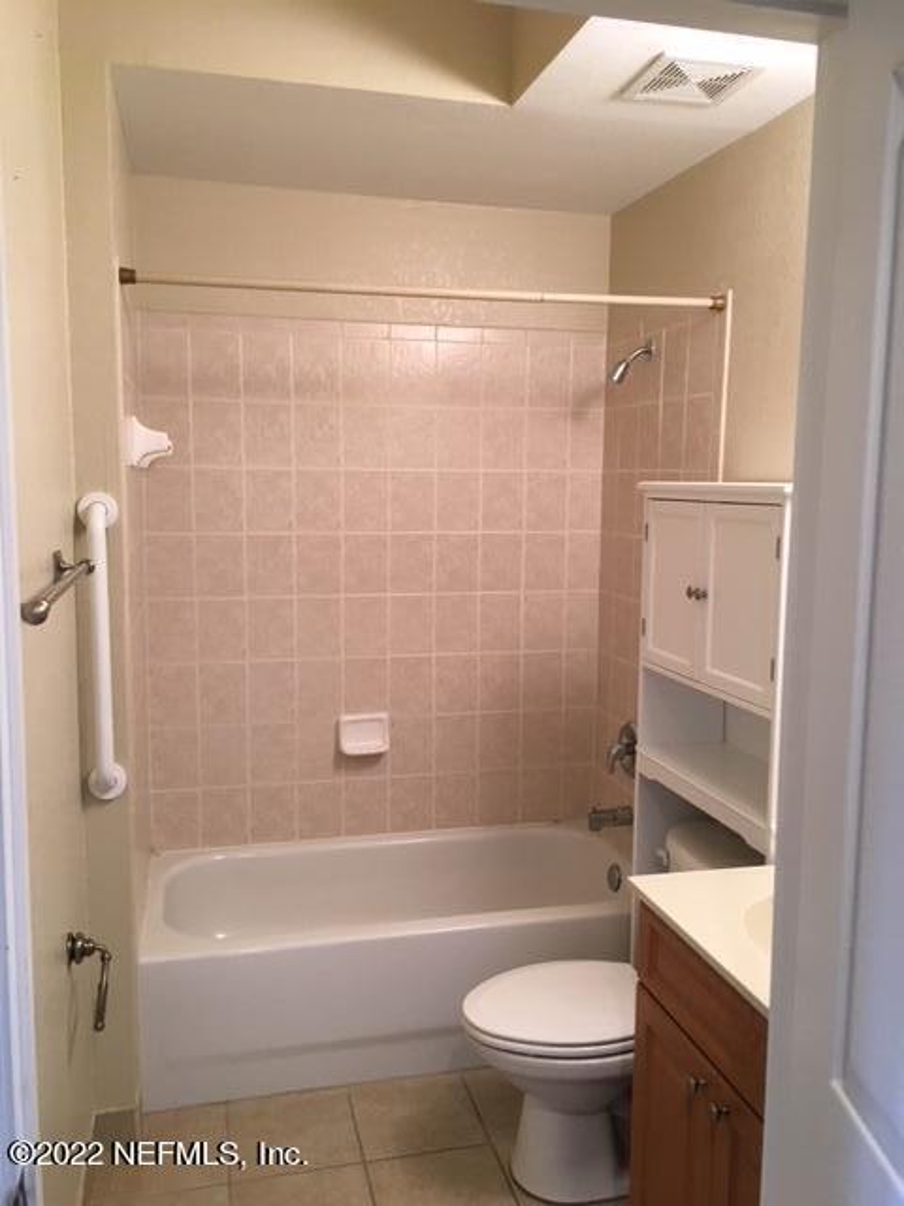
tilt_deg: -6.9
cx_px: 452
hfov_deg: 48.2
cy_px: 603
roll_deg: -0.7
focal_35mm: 29
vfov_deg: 61.7
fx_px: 1010
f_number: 2.2
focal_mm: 4.15
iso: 100
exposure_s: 1/30
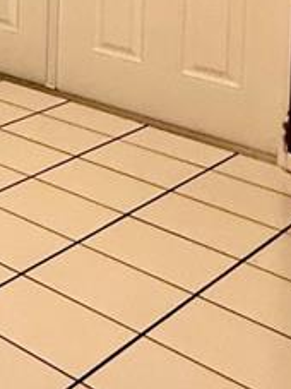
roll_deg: -0.8
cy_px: -171
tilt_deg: -2.9
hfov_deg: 13.7
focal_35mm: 74
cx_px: -421
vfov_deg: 22.3
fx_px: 830
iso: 320
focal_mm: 2.22
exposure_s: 1/120
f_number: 2.2
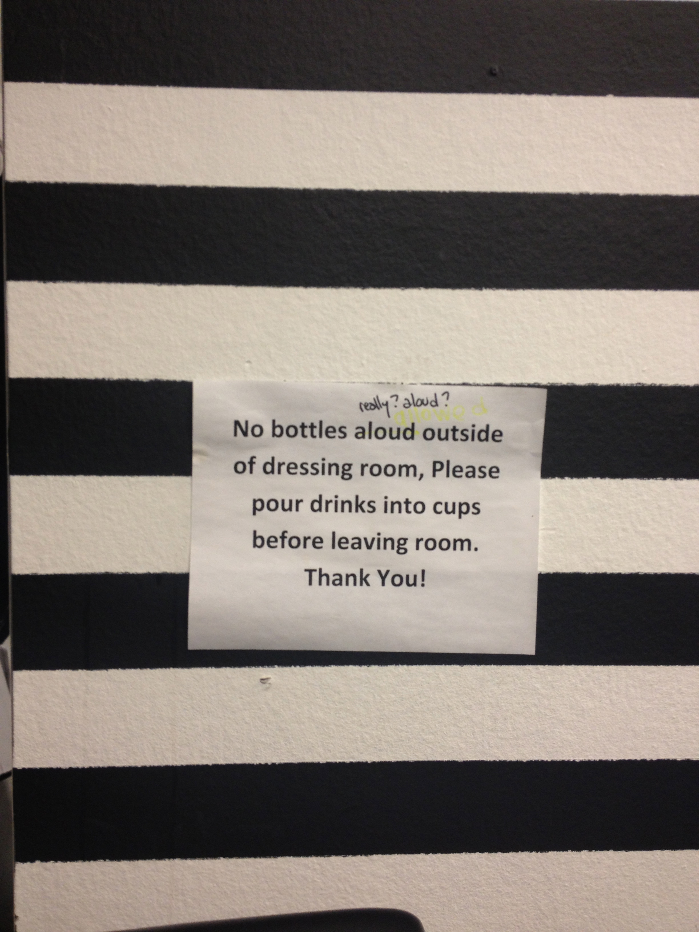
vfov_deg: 52.6
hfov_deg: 40.7
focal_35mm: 35
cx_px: 350
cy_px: 466
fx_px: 942
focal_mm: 4.28
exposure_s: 1/20
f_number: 2.4
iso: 64
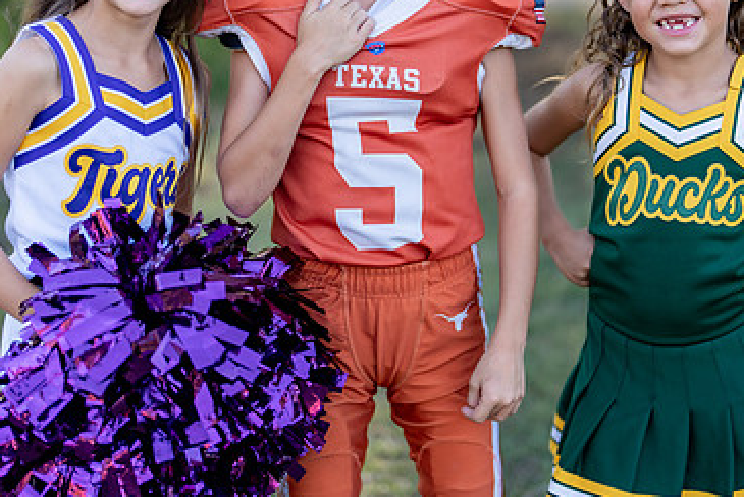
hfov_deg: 23.9
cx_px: 424
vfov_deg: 16.0
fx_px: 1758
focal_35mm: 85
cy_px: 134
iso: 100
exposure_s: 1/1000
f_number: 1.2
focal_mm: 50
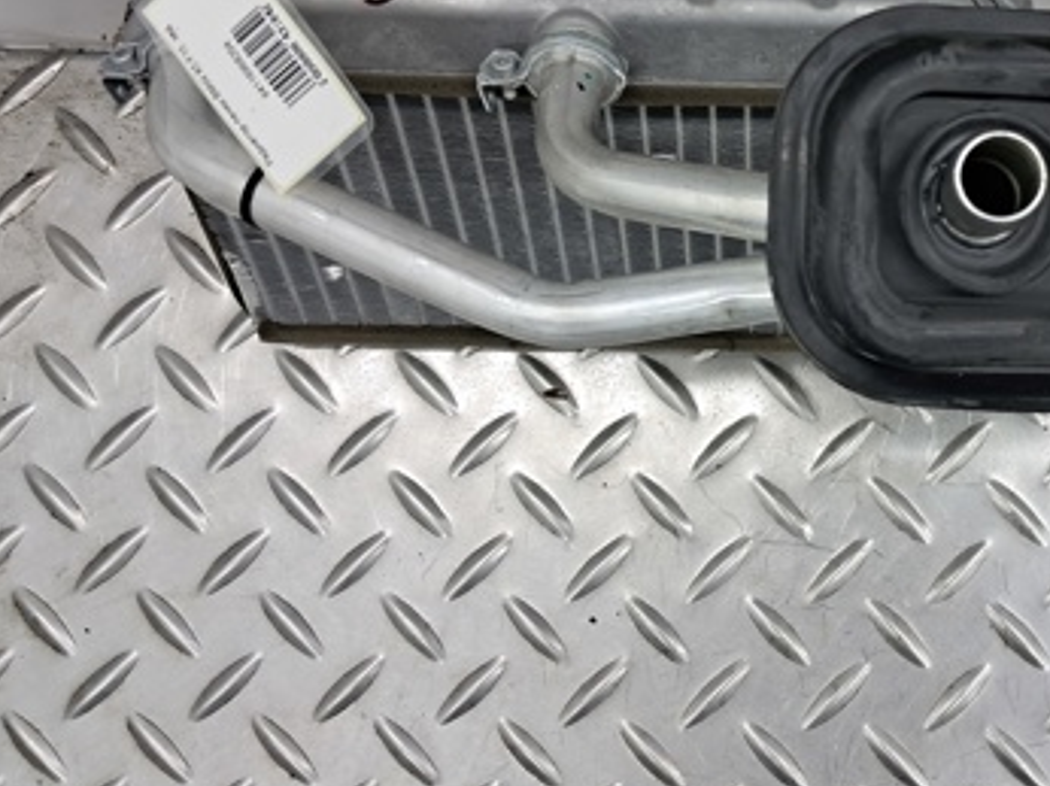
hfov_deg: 36.8
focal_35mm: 50
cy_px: 217
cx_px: 850
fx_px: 1516
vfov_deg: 28.7
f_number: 1.8
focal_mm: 4
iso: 100
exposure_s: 1/50
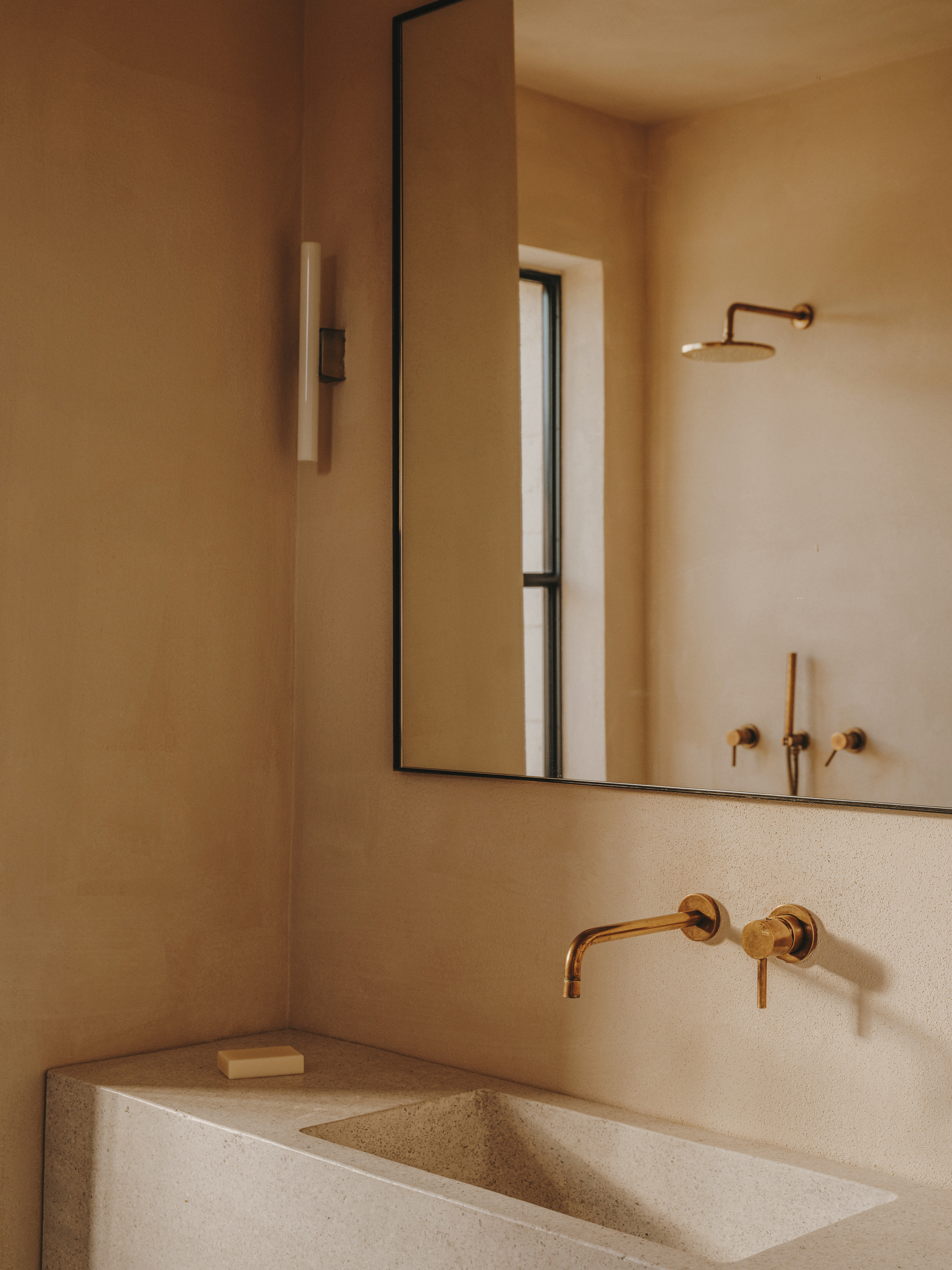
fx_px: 1614
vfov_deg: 42.9
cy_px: 635
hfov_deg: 32.9
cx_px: 476
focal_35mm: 44
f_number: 8
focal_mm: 55.5
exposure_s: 1/40
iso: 320
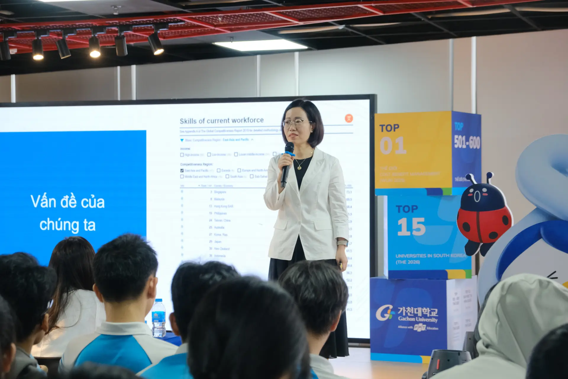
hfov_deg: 24.5
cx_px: 284
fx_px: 1309
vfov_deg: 16.5
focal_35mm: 83
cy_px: 190
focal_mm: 55
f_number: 5
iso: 2500
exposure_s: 1/125
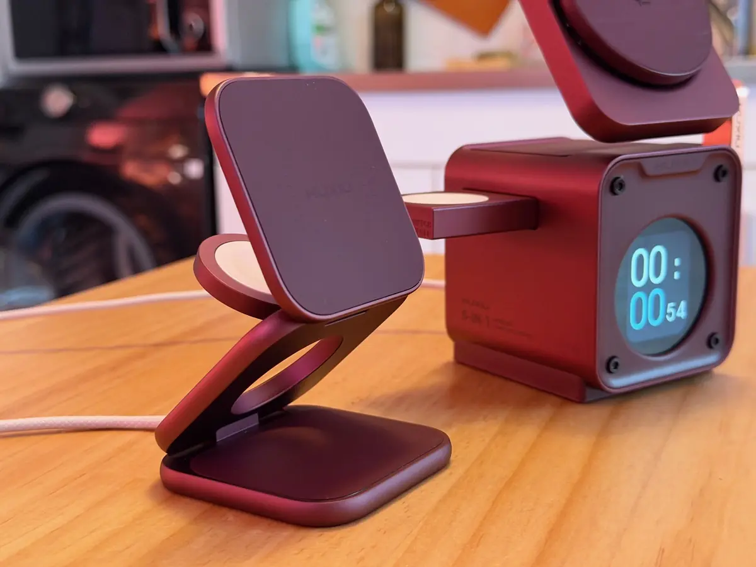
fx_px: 1048
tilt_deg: -11.9
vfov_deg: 30.3
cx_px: 378
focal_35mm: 48
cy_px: 284
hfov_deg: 39.7
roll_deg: +2.5
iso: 640
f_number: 1.78
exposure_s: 1/30
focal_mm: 6.76
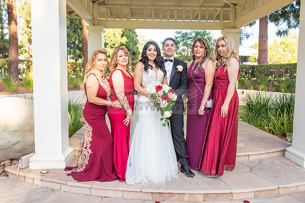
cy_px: 102
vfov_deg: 41.1
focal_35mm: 32
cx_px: 152
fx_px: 271
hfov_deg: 58.7
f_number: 5.6
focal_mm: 32
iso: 200
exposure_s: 1/160
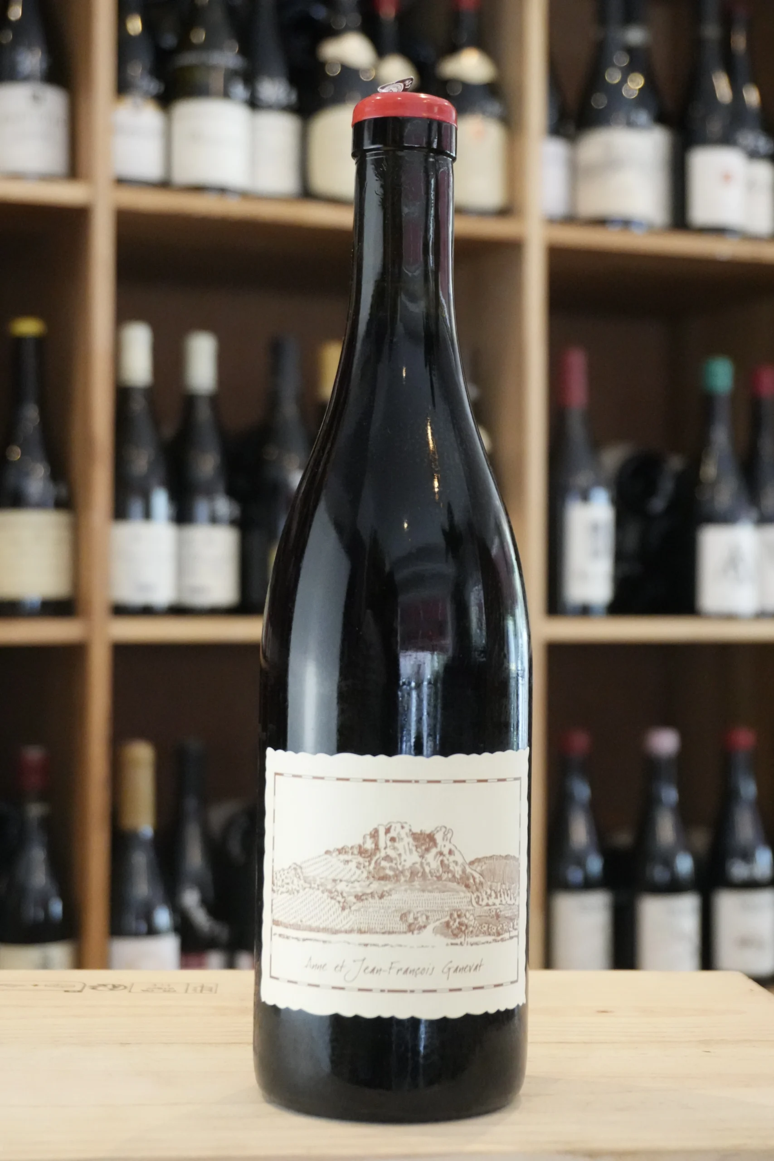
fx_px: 1886
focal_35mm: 58
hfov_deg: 23.2
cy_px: 580
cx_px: 387
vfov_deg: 34.2
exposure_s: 1/160
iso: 6400
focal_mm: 39
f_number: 5.6
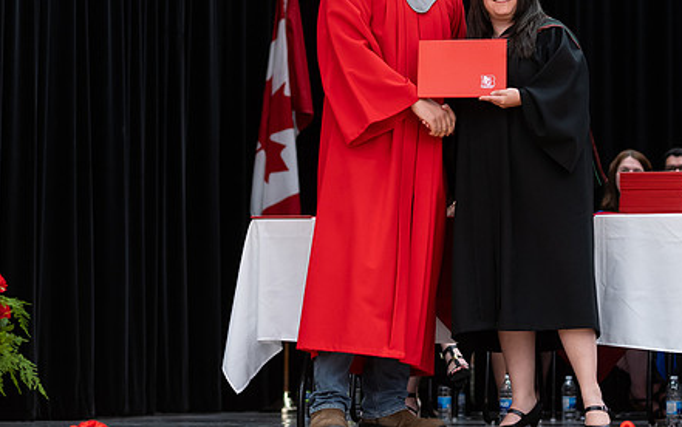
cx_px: 397
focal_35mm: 143
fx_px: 2659
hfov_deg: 14.6
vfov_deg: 9.2
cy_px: 150
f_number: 2.8
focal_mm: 85
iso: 1000
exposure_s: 1/200
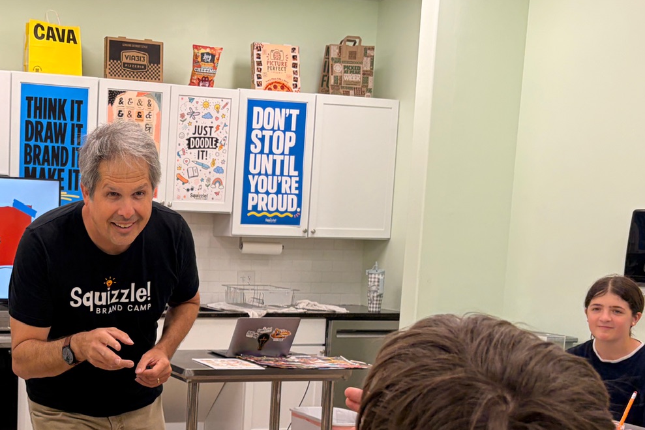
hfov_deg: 34.1
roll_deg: -1.3
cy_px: 348
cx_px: 94
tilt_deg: -8.0
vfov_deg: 23.8
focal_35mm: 56
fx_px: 1003
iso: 64
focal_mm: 5.96
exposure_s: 1/120
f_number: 1.6
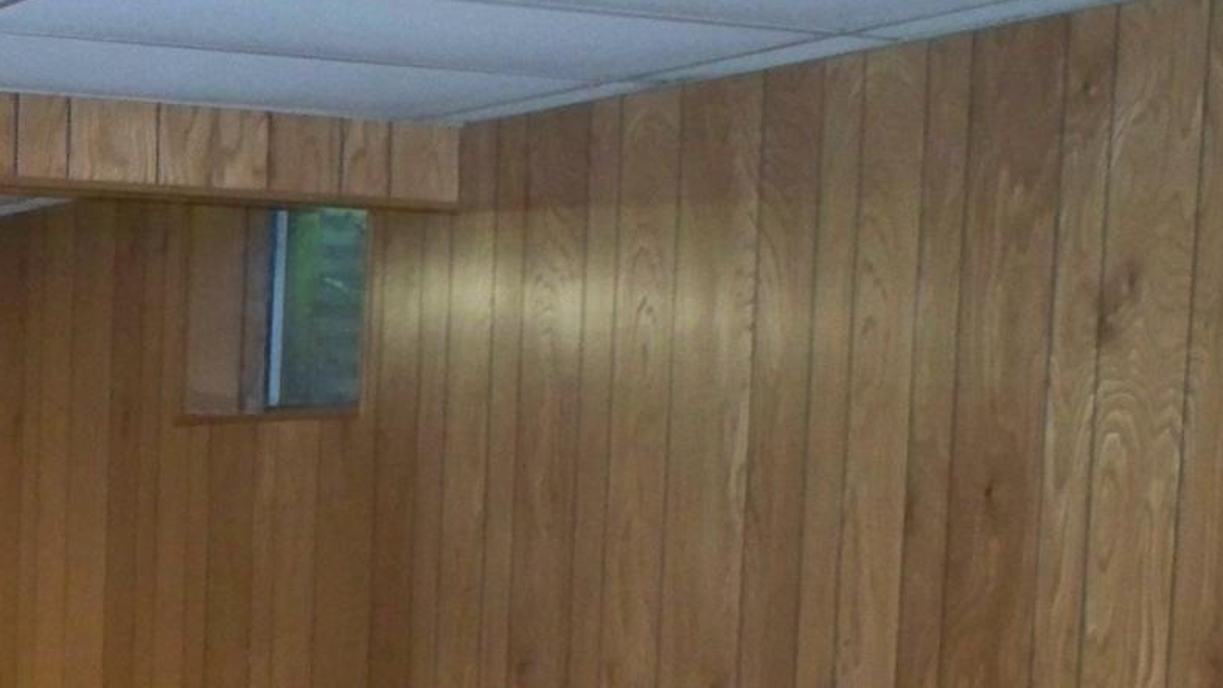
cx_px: -308
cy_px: 949
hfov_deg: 19.5
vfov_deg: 11.5
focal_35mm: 102
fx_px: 3308
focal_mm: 7.54
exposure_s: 1/30
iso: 400
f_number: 2.8
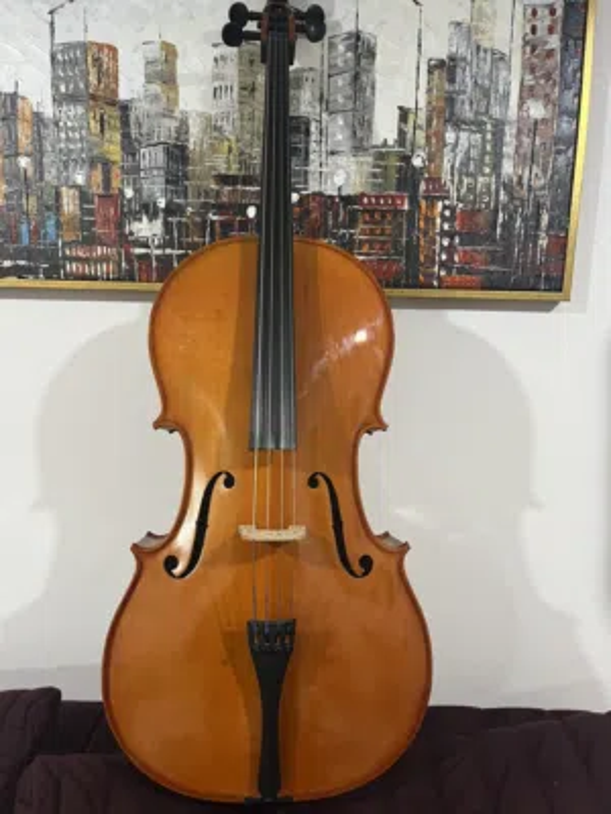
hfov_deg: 53.1
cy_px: 407
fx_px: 612
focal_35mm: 26
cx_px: 306
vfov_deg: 67.3
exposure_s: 1/50
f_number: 1.6
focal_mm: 5.1
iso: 500
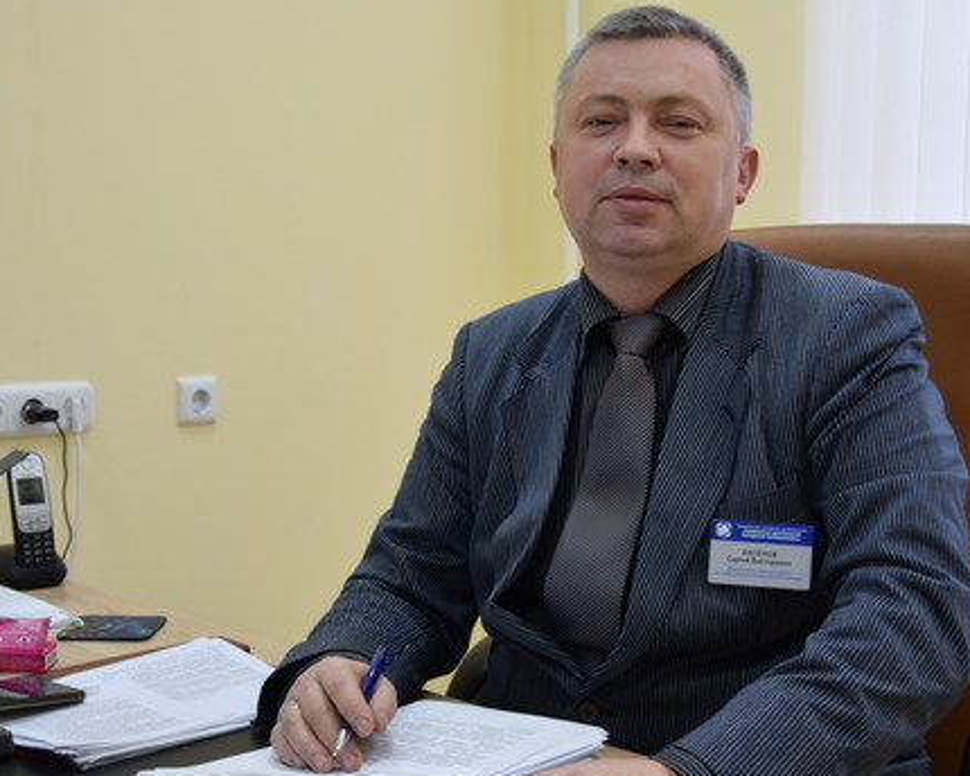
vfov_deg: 27.6
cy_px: 430
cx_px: 550
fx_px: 1579
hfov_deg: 34.1
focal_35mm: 55
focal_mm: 24
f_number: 4.5
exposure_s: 1/80
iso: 400
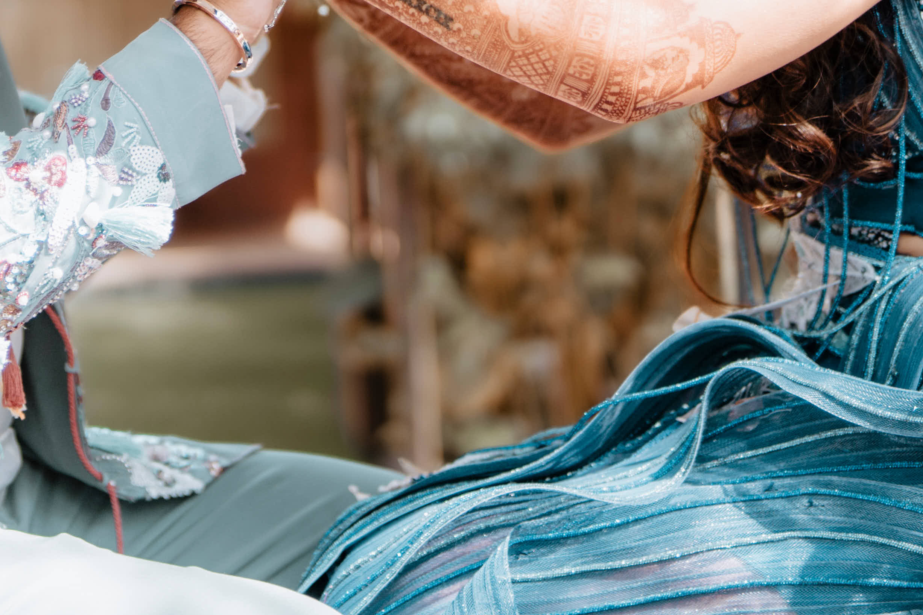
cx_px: 265
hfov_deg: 20.3
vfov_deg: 13.4
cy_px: -94
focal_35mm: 100
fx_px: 2564
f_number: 1.4
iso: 320
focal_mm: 35
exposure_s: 1/2500
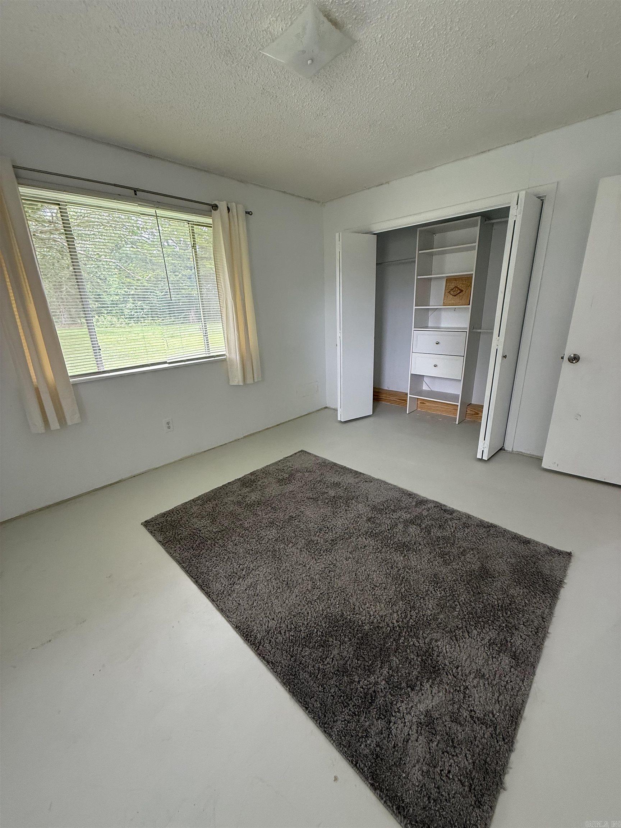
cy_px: 414
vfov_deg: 102.1
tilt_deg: -17.9
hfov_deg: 85.7
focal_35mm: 14
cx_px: 310
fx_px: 335
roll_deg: +1.6
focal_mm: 2.22
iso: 200
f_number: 2.2
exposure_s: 1/99
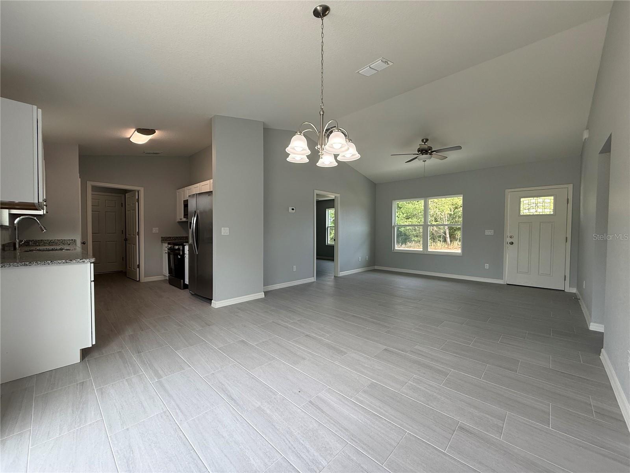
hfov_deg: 102.1
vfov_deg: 85.7
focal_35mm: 14
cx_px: 315
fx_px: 255
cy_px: 236
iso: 80
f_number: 2.2
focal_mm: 2.22
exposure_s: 1/120
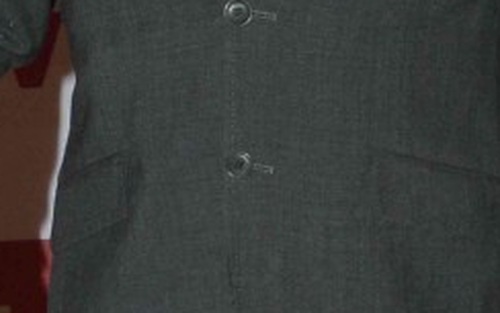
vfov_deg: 5.6
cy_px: 436
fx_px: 3207
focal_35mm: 235
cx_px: 191
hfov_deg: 8.9
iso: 800
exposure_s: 1/250
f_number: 8
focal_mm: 25
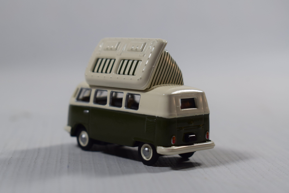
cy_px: 96
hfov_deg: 24.6
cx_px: 144
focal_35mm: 82
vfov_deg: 16.6
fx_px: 662
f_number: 8
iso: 400
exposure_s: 1/60
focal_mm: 55
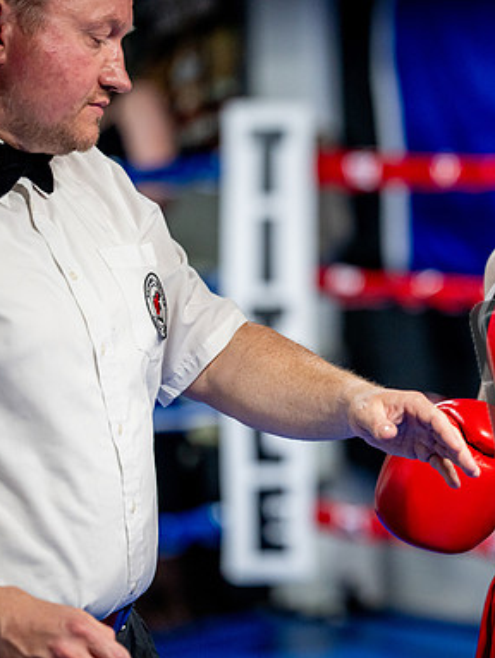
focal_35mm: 160
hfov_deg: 9.2
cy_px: 331
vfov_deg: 12.3
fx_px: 3046
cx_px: 474
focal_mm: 110
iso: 4000
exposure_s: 1/1000
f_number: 2
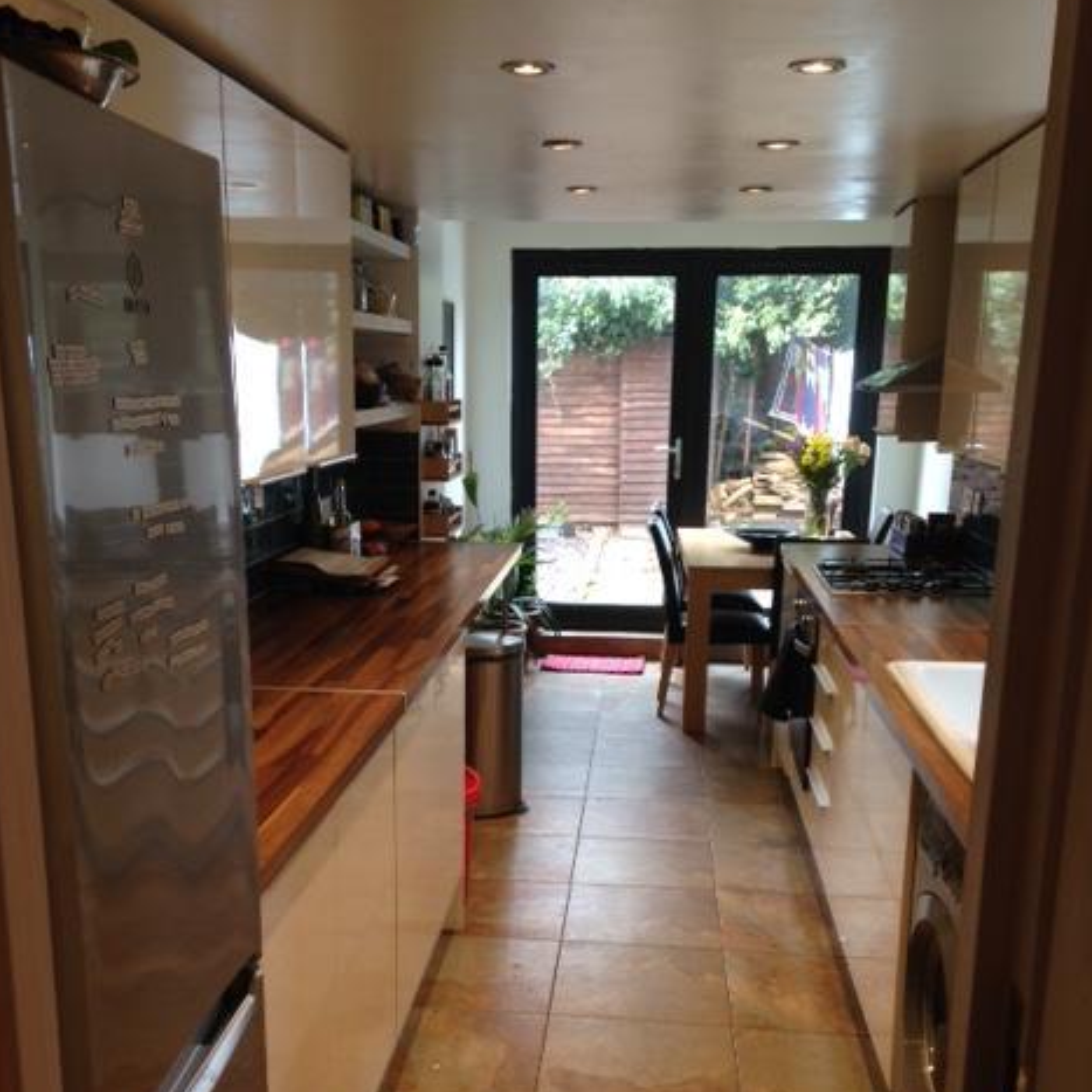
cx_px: 533
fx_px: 1428
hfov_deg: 41.9
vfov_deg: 41.4
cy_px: 711
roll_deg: -1.0
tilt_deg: -14.3
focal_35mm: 40
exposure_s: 1/24
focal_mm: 4.12
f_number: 2.4
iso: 50
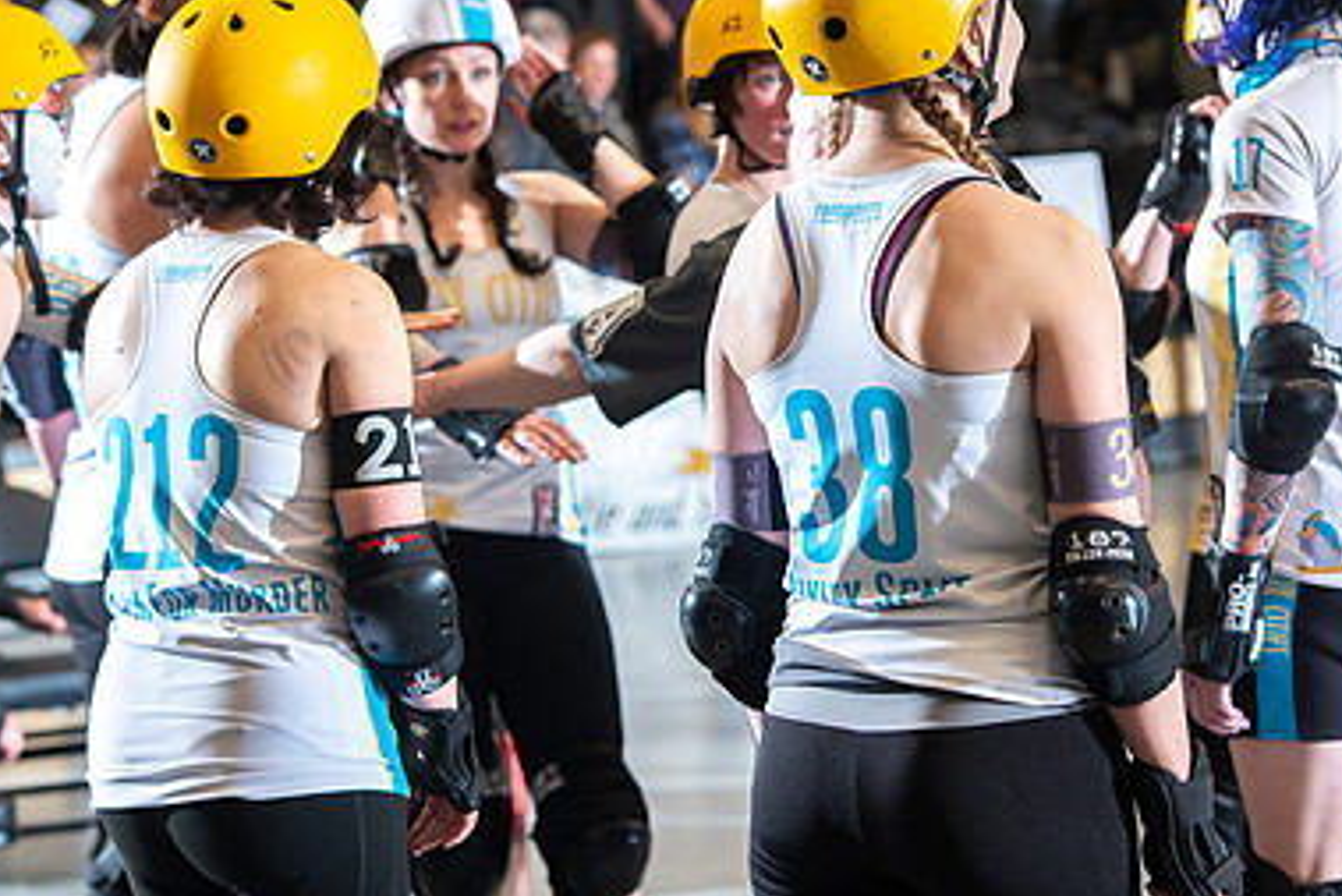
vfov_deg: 9.0
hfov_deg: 13.4
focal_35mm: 153
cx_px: 839
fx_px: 5705
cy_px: 423
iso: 500
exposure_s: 1/160
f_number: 5
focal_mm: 100
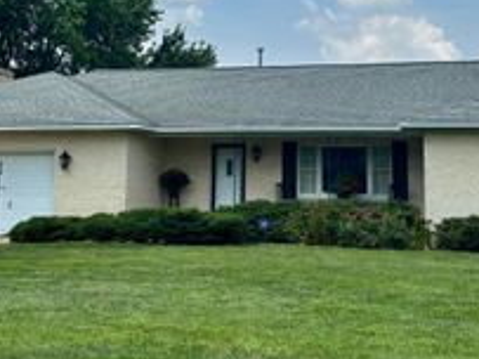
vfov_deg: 22.7
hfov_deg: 30.3
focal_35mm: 64
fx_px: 885
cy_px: 89
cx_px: 248
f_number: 1.6
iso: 50
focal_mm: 5.96
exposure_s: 1/3650
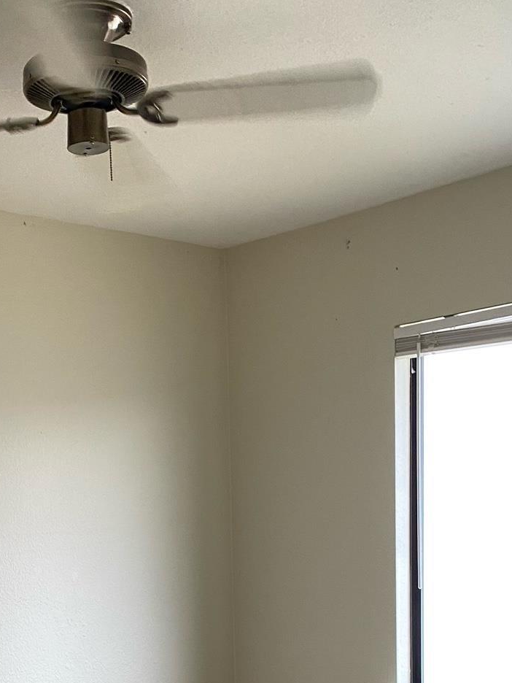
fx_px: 1104
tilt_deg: -7.7
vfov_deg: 31.7
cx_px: 110
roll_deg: +3.5
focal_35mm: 56
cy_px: 687
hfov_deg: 25.7
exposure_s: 1/60
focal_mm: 4.25
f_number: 1.8
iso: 160
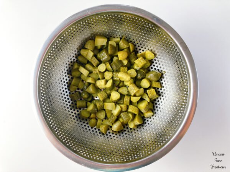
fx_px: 186
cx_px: 115
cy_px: 86
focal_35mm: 28
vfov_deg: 49.7
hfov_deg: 63.4
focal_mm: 3.99
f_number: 1.8
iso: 64
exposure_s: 1/50
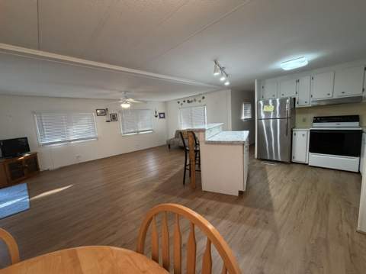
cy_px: 137
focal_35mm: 14
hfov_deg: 102.1
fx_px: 148
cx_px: 183
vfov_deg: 85.6
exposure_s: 1/60
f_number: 2.2
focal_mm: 2.22
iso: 320
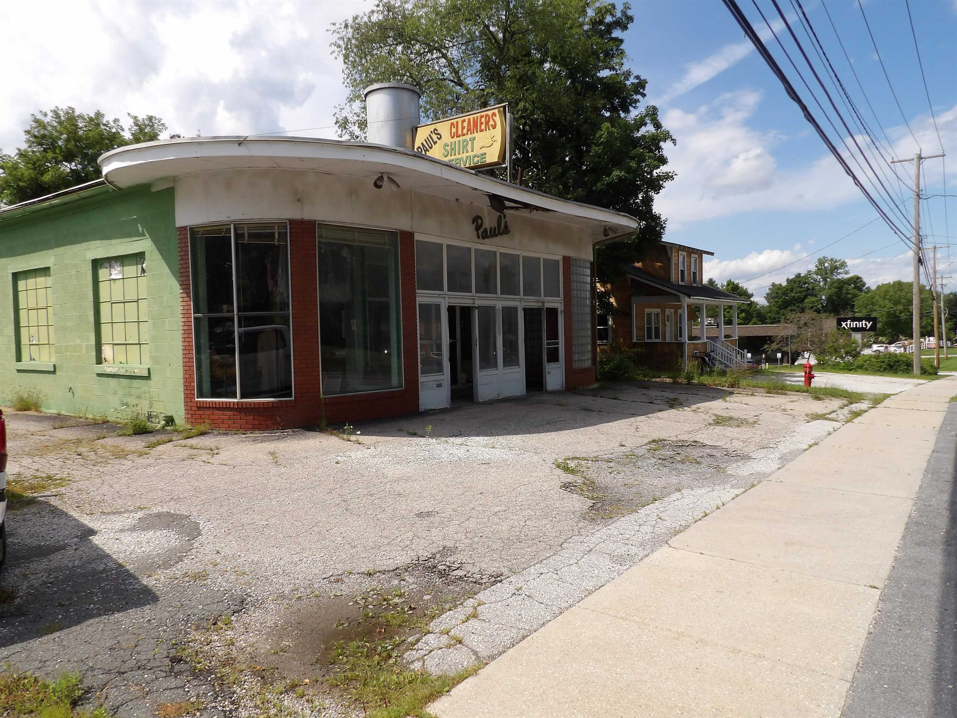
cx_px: 478
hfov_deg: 71.6
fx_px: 664
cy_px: 359
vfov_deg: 56.8
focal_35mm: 24
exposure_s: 1/629
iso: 100
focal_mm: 4.3
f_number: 4.6
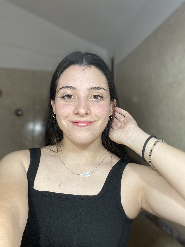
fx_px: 214
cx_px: 92
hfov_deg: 46.8
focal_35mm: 30
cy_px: 124
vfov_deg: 60.0
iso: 64
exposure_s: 1/50
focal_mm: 2.71
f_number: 2.2
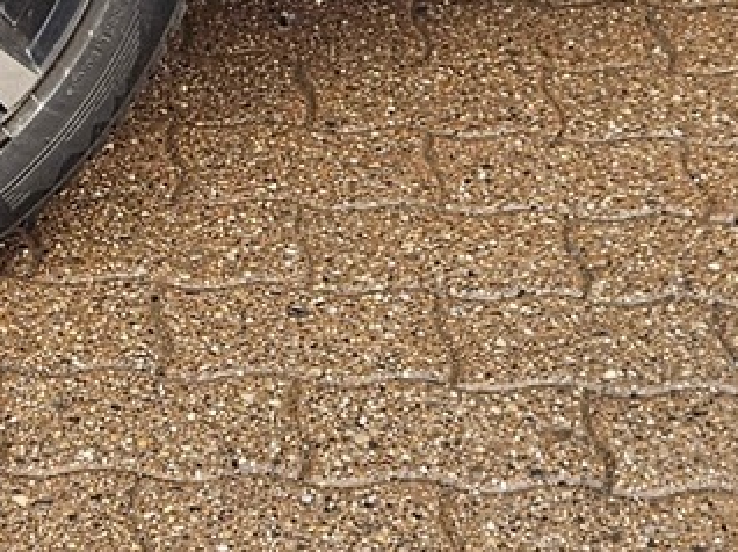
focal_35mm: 146
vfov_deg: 8.5
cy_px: -1109
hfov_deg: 13.5
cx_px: 276
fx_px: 3110
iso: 50
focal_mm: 5.4
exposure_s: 1/719
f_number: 1.8
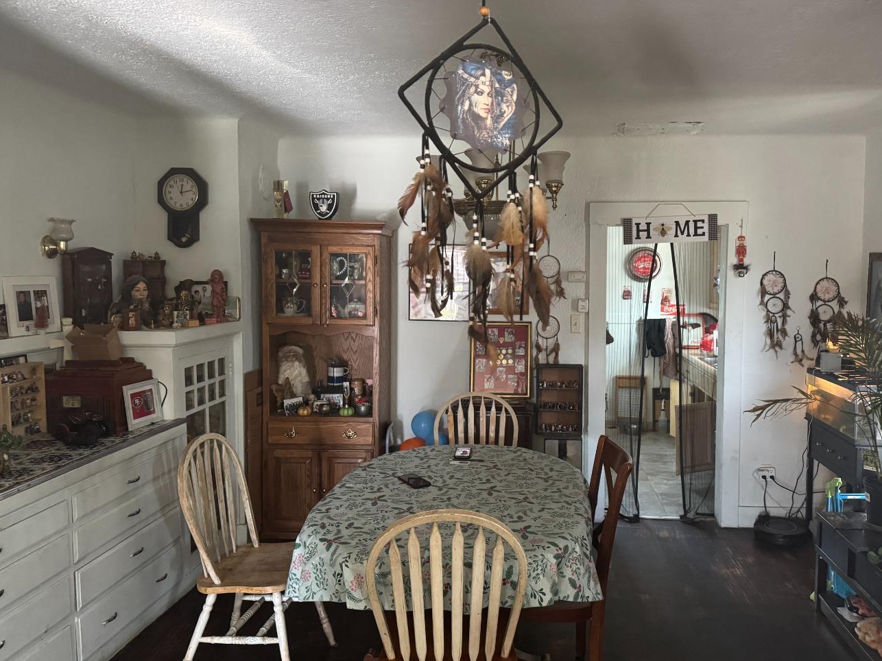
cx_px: 500
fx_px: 713
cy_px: 322
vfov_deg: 49.7
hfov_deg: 63.2
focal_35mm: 28
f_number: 1.78
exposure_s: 1/44
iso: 800
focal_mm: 6.76
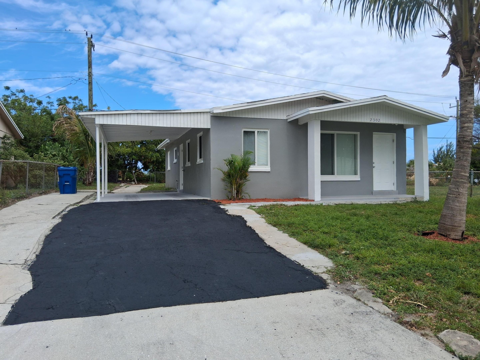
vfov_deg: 53.1
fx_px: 361
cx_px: 240
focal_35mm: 26
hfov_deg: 67.3
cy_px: 180
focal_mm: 3.98
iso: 25
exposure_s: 1/536
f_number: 1.8
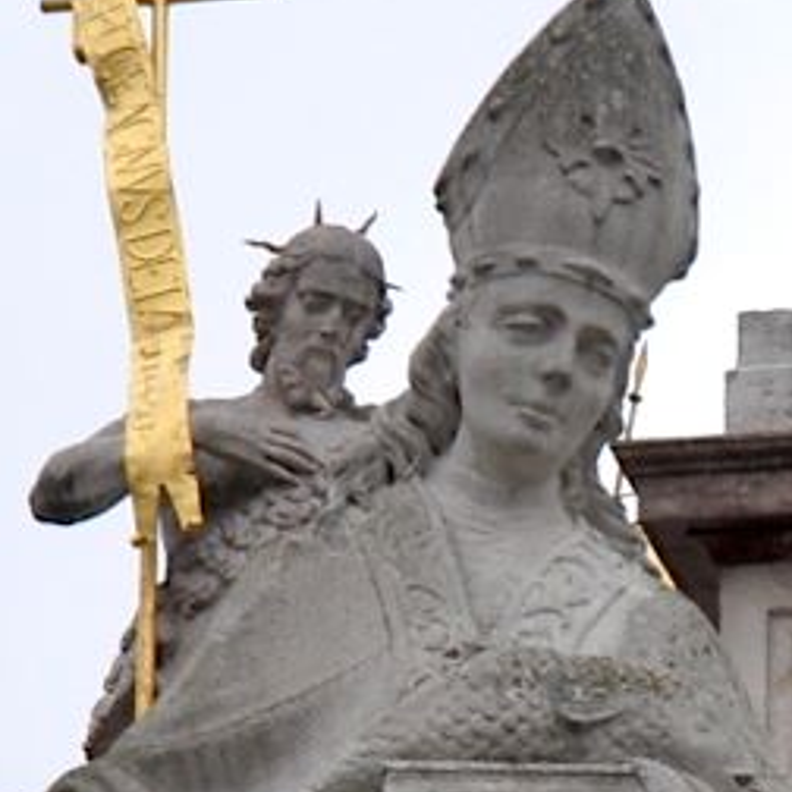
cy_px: 1001
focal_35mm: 194
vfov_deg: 8.9
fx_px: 5022
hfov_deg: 8.9
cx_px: 949
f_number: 9
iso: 400
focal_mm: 20
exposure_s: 1/320
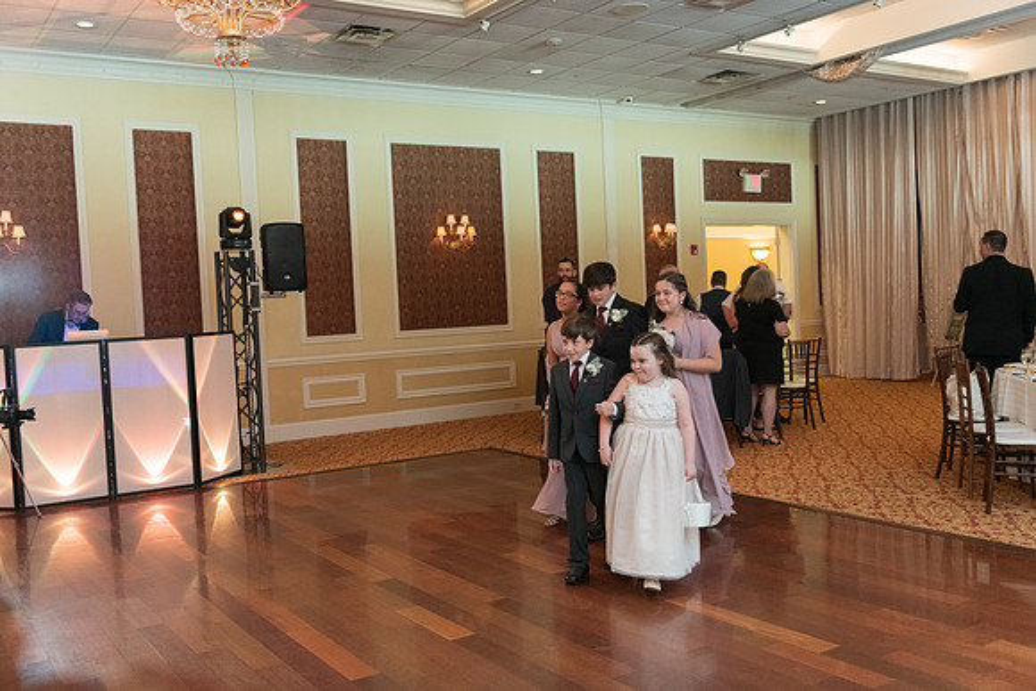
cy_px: 346
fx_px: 1007
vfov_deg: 37.9
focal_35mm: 35
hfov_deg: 54.4
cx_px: 518
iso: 2800
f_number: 2.8
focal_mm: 35
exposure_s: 1/125
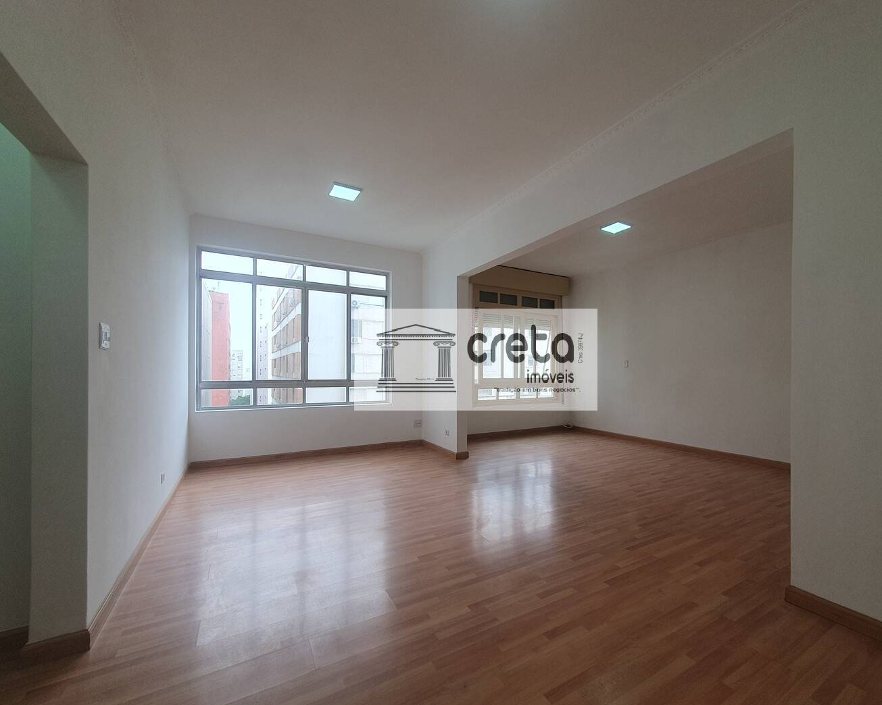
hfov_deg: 100.5
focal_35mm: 14
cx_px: 476
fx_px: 365
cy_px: 360
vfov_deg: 88.0
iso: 50
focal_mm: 1.8
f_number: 2.2
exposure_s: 1/120
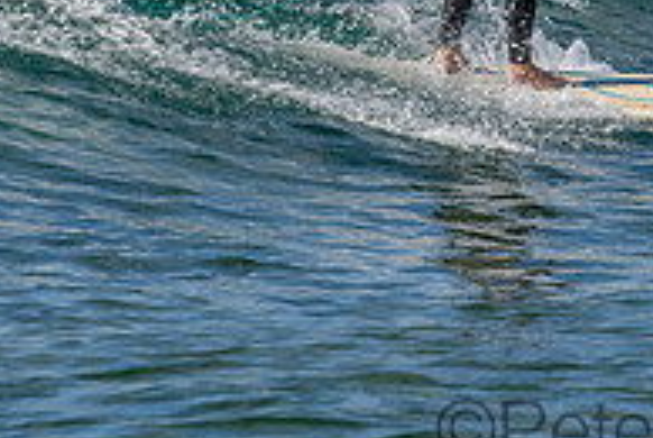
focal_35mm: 1463
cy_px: -130
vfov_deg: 0.9
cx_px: 697
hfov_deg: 1.4
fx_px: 26577
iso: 1100
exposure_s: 1/2000
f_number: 11
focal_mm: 490
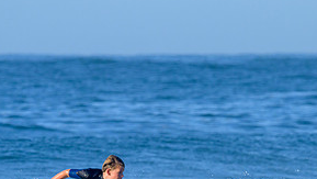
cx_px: 156
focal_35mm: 1011
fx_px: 8504
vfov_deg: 1.2
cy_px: 205
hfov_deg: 2.1
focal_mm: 470
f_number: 10
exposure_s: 1/2000
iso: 1250
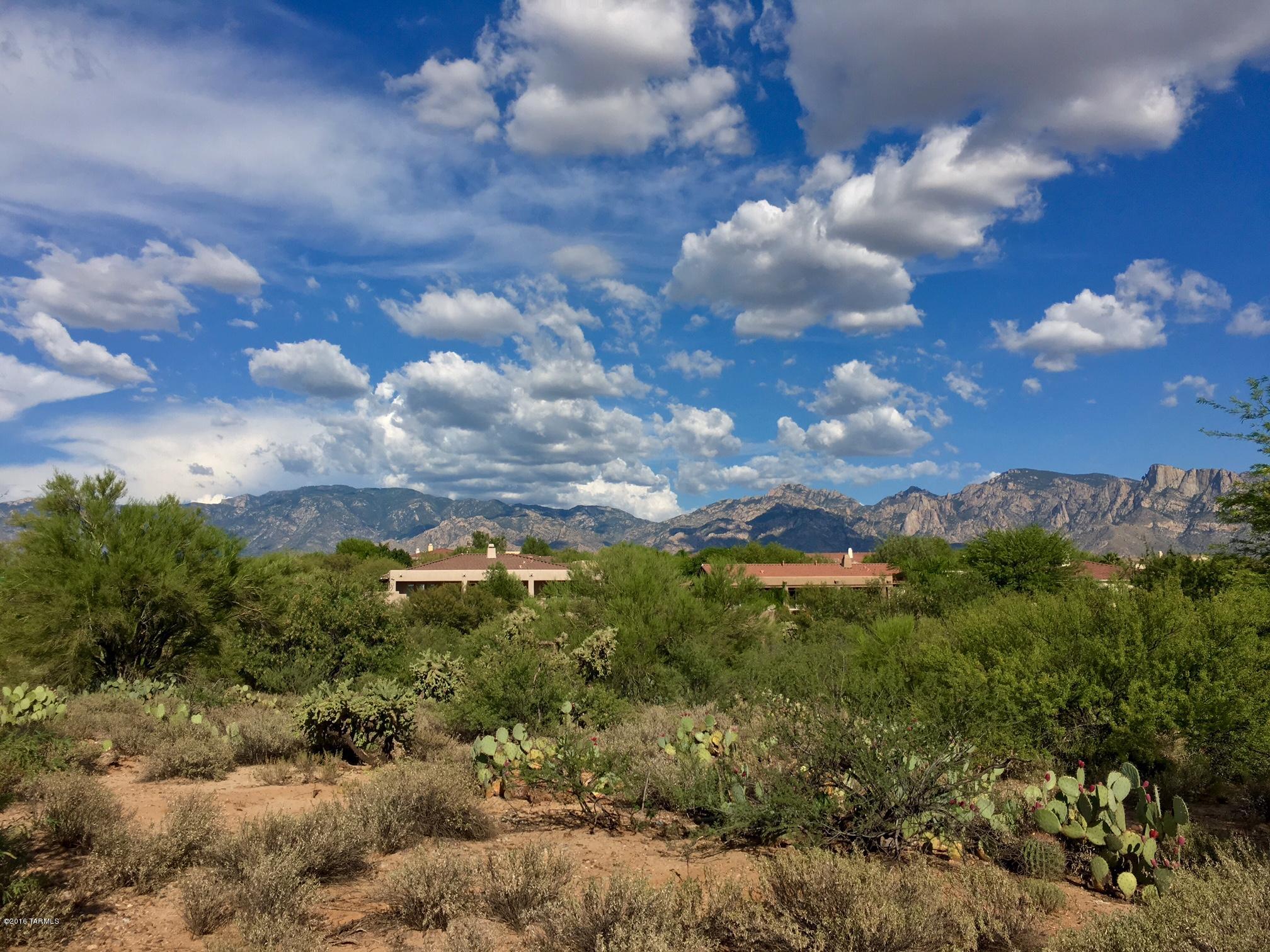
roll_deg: -0.6
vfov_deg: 48.2
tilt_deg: +10.2
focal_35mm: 29
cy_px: 476
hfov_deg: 61.7
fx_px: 1064
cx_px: 635
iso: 25
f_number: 2.2
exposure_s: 1/2262
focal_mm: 4.15
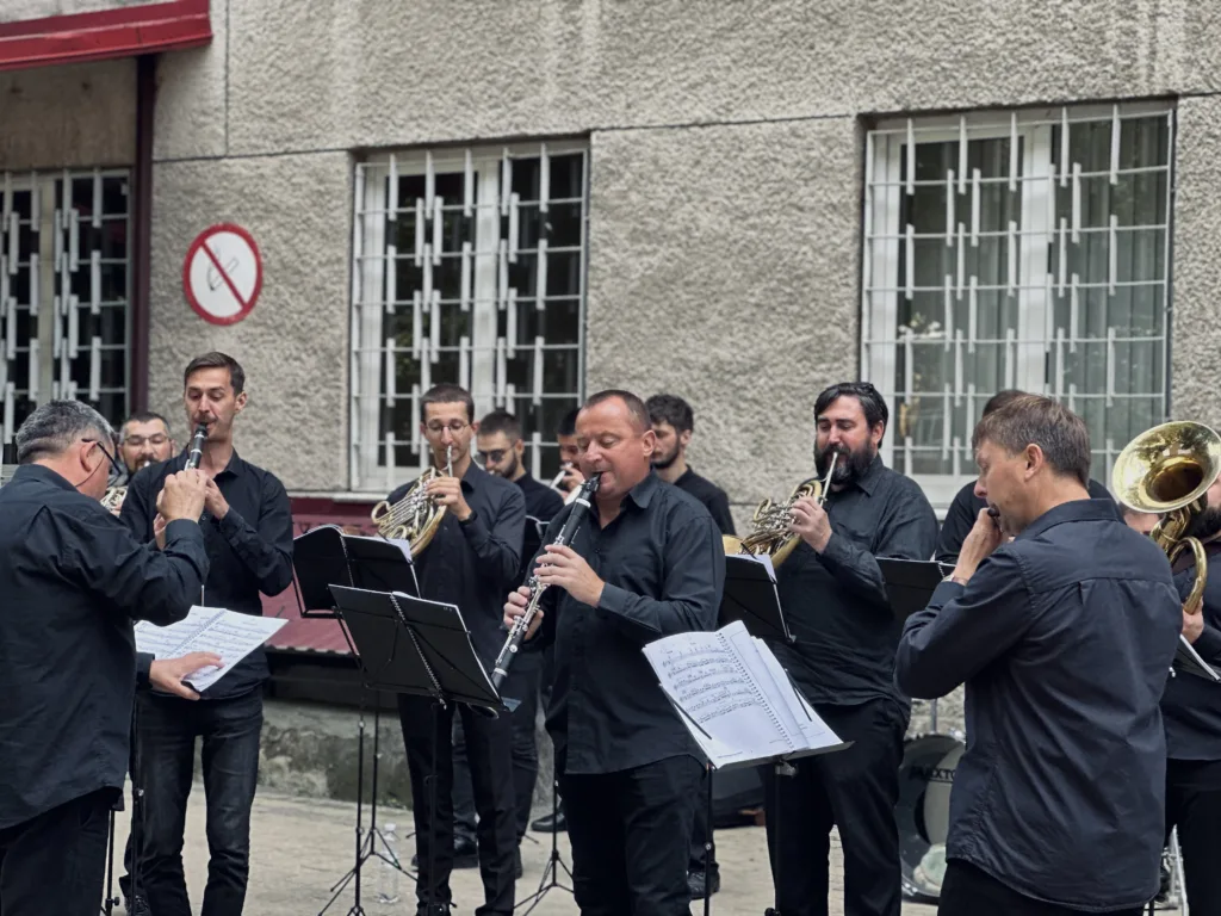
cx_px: 610
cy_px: 458
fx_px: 2716
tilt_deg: +1.6
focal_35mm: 77
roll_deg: -2.6
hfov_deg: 25.3
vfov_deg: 19.1
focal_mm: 9
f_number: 2.8
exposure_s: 1/121
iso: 64
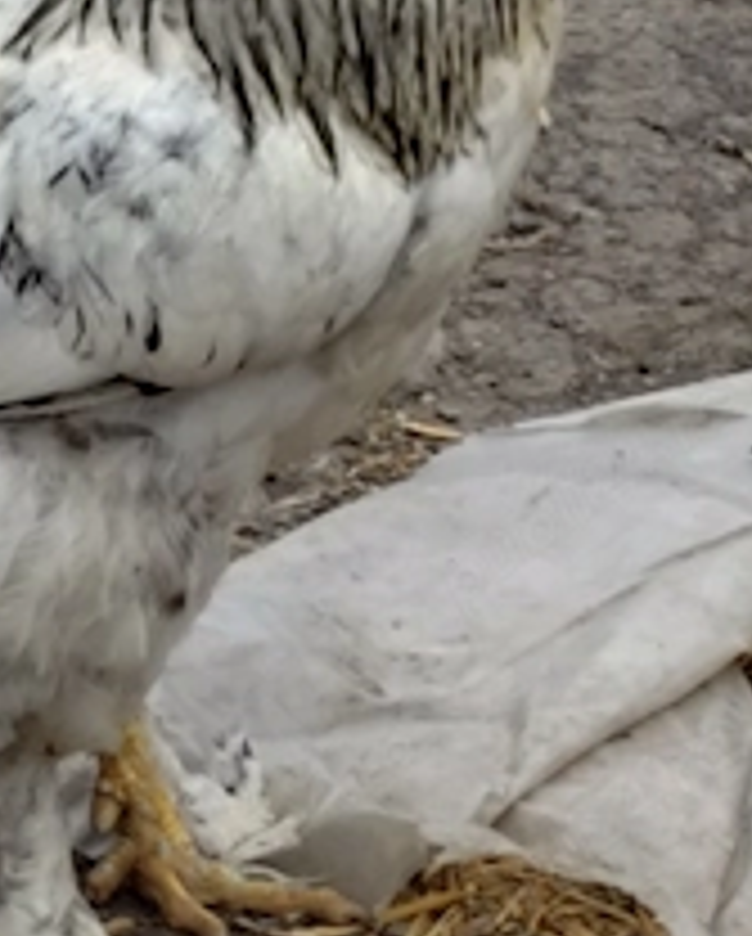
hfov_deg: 5.2
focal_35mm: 300
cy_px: 225
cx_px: 113
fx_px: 8328
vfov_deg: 6.4
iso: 50
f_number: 1.65
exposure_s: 1/509
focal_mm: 6.14
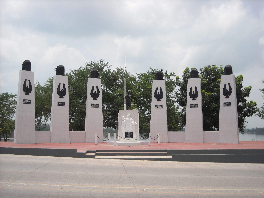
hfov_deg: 38.9
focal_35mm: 49
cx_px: 132
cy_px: 99
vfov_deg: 29.7
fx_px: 374
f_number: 6.3
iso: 64
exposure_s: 1/284
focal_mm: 7.92
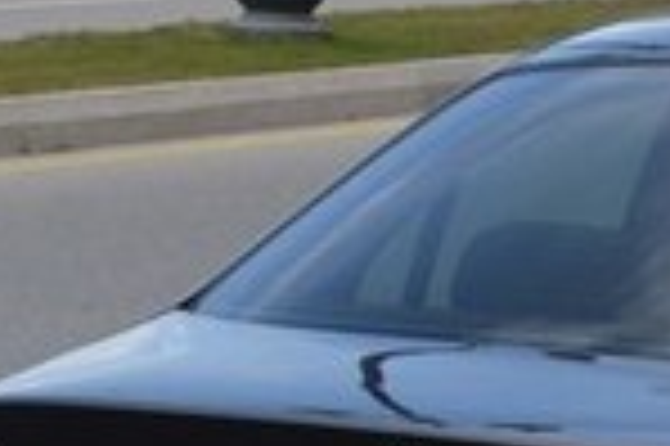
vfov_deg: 5.9
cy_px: 628
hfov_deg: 8.8
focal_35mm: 232
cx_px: 809
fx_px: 4317
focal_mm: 35
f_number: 7.1
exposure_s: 1/200
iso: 200
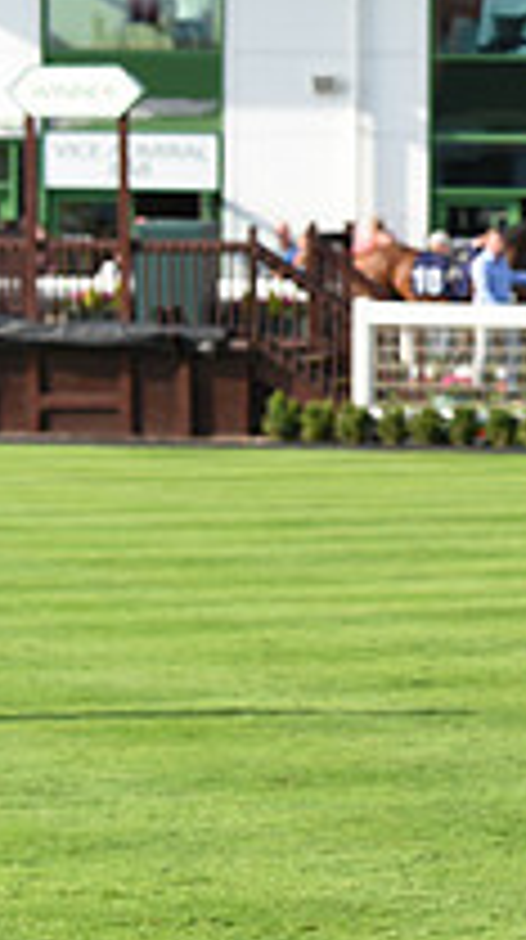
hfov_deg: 5.7
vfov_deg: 10.6
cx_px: 1286
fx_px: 5077
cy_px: 421
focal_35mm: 204
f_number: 5.6
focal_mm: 70
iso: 400
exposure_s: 1/1000
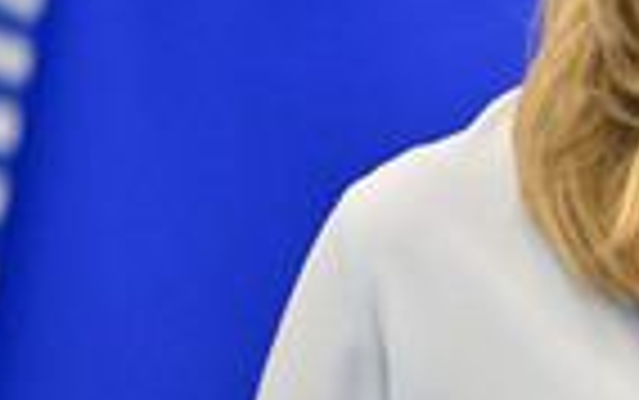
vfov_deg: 2.2
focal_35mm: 597
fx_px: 10405
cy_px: 85
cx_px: 817
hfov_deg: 3.5
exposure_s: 1/800
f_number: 2.8
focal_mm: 185
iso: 5000
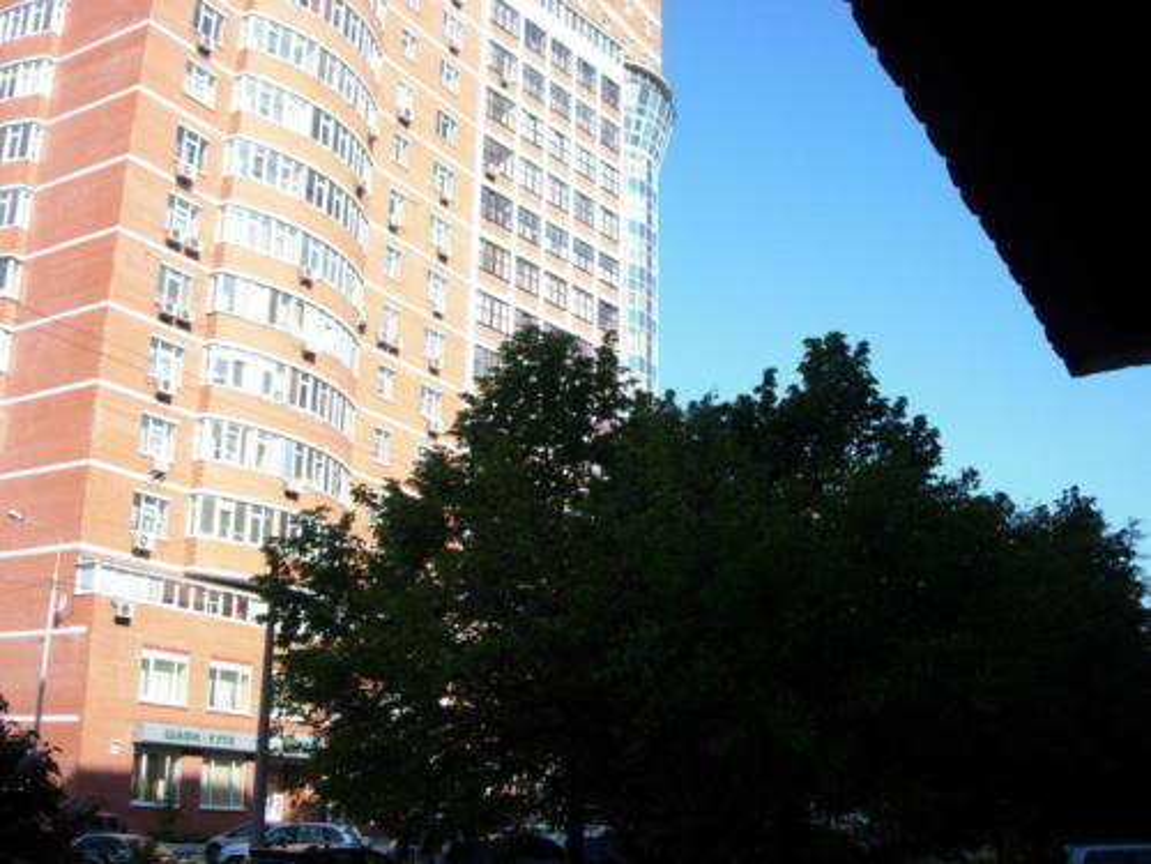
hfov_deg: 45.8
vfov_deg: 35.1
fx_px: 1363
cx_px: 576
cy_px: 432
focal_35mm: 41
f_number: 2.9
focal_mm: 8.5
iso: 64
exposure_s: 1/836
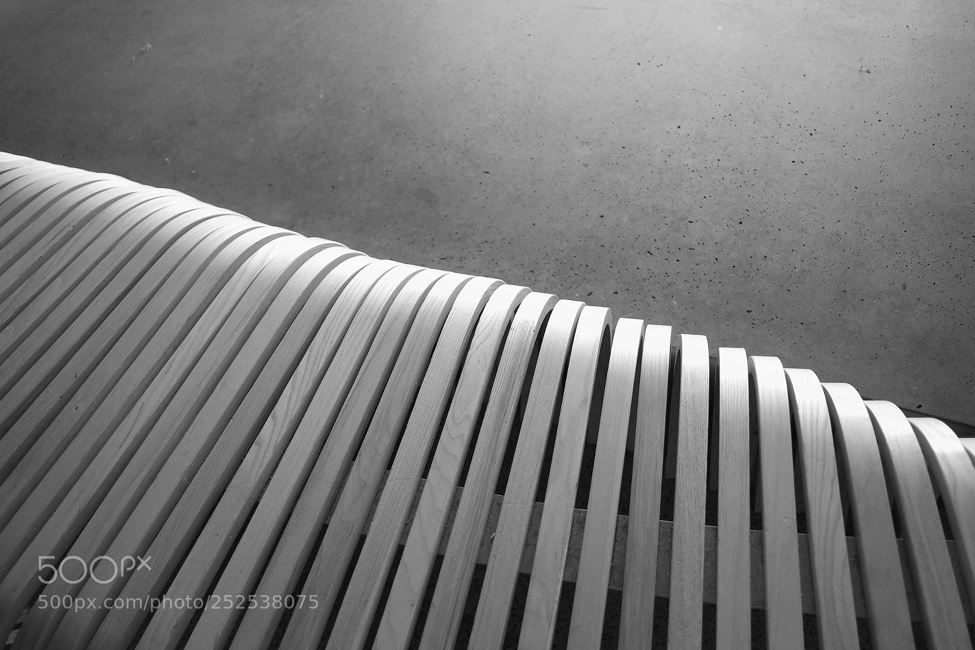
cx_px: 488
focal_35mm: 27
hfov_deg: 67.4
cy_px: 325
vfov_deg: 47.9
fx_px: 731
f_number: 2
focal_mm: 18
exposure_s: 1/100
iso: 200
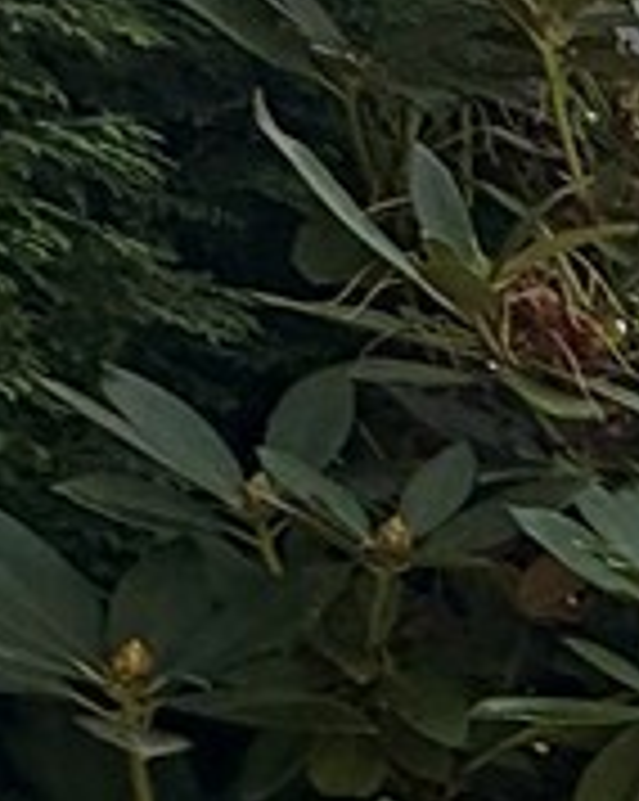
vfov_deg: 14.6
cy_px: 1213
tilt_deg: -3.2
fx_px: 2913
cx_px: 2984
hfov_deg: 6.9
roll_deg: +0.0
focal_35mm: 123
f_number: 2.2
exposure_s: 1/1068
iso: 20
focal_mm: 2.22
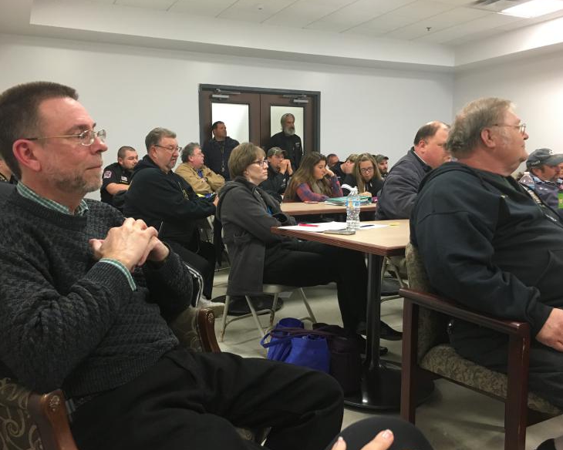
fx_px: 517
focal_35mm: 31
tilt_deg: -5.5
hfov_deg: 57.2
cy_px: 227
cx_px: 270
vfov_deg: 47.1
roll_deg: +0.6
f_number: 2.2
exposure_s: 1/30
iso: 160
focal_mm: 4.15
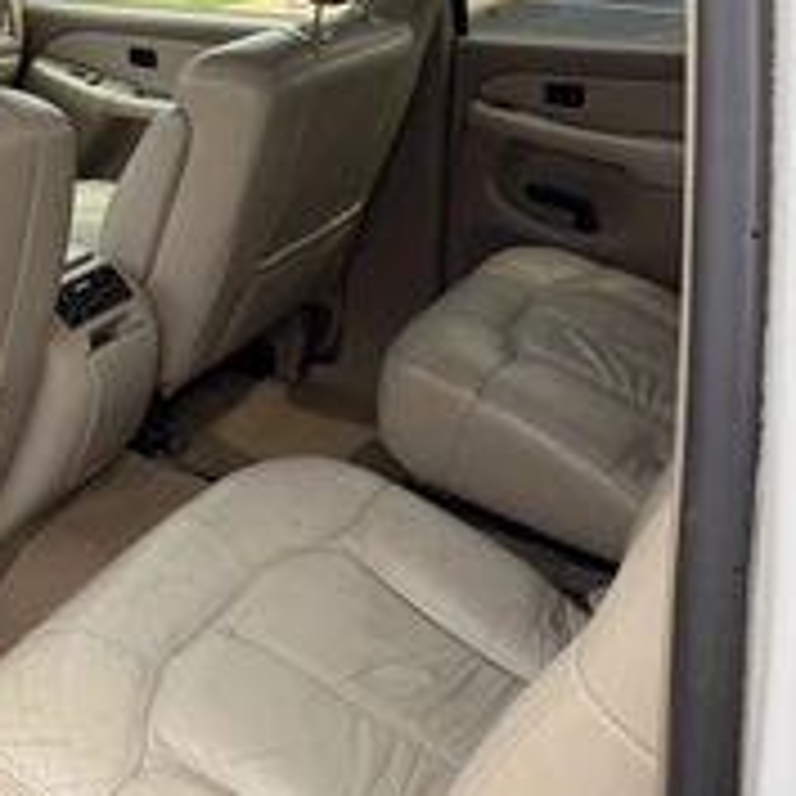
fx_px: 1249
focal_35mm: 48
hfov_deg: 35.0
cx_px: 265
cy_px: 229
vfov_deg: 34.8
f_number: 1.78
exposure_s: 1/1230
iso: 80
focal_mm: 6.76
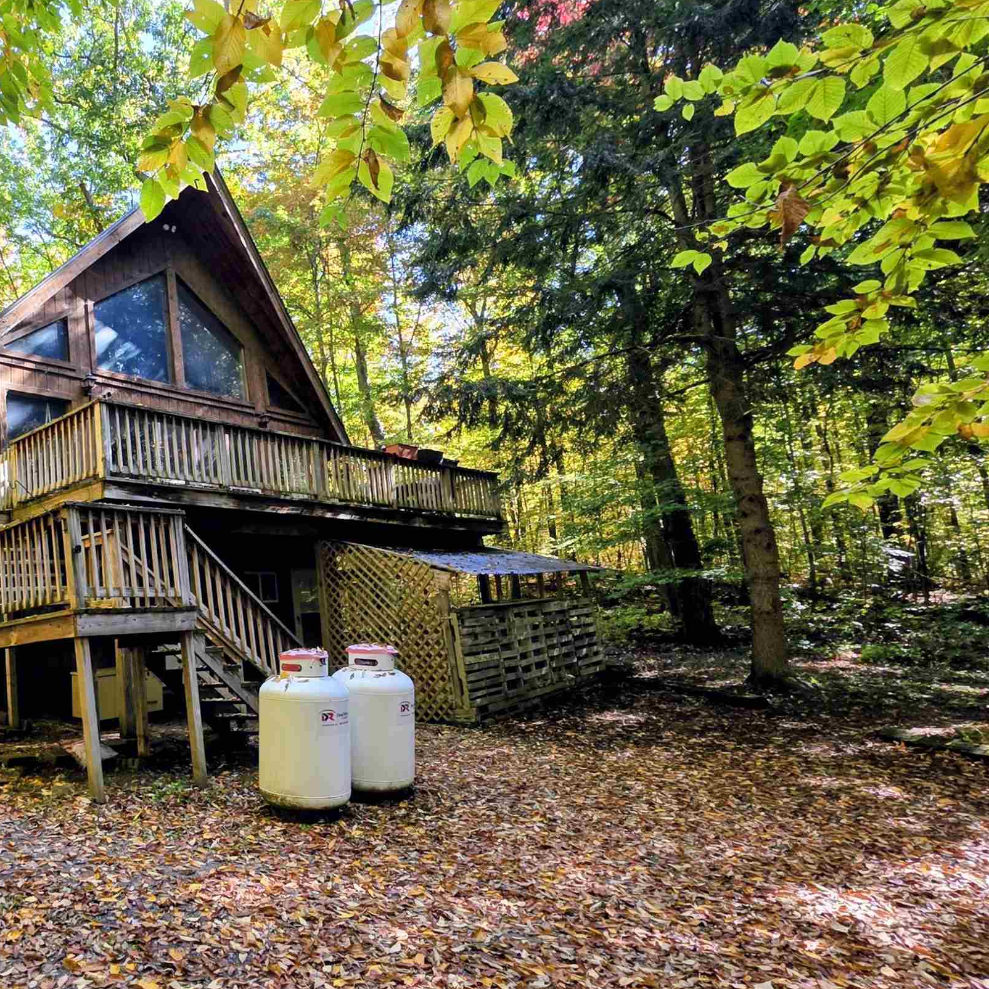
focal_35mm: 22
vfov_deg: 69.6
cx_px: 171
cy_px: 509
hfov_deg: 62.5
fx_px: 711
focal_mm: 2.2
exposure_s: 1/120
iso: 32
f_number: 1.9
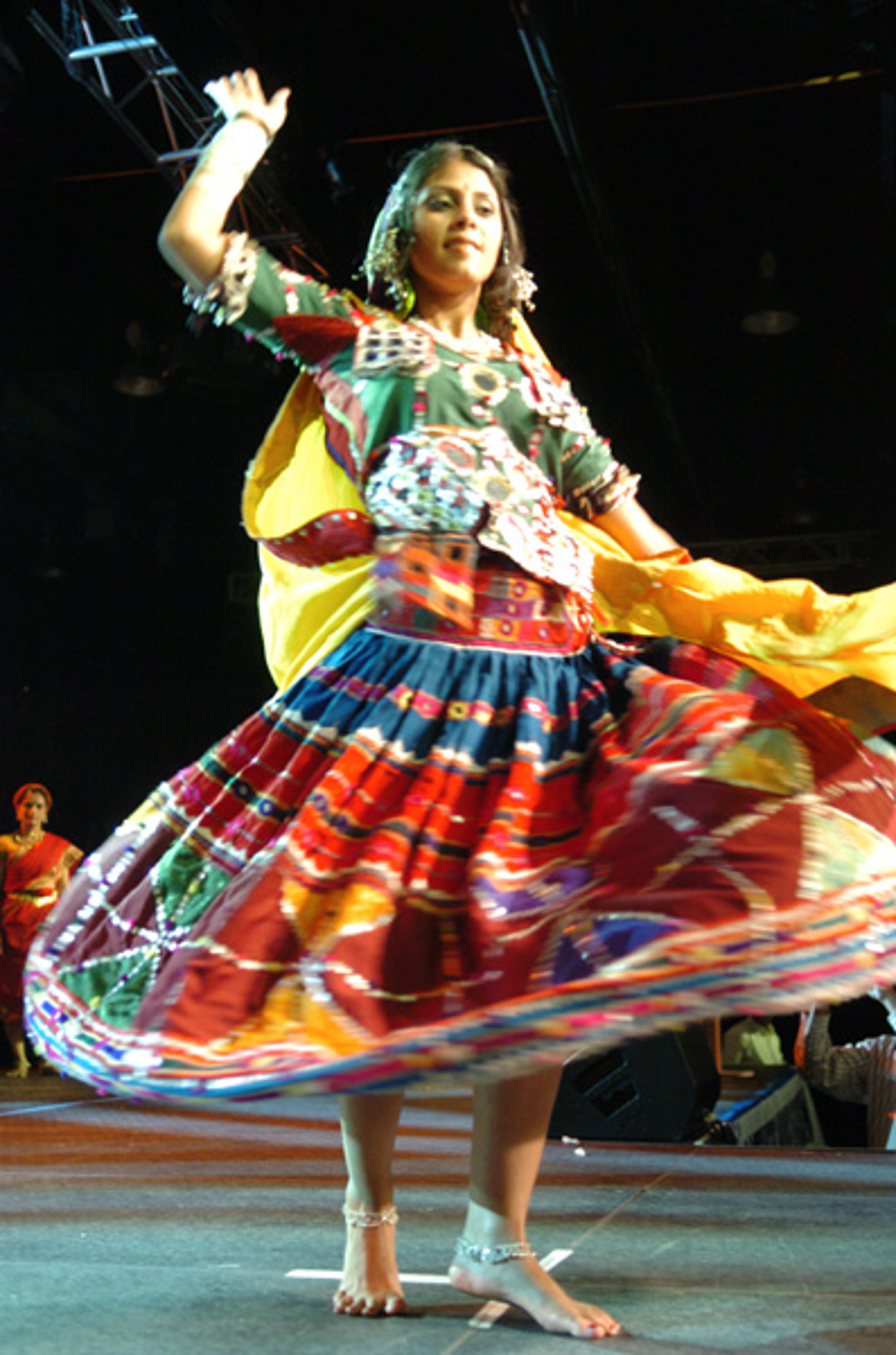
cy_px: 678
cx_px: 448
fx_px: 1689
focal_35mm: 45
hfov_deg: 29.7
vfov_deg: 43.7
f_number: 2.8
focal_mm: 30
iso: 800
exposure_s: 1/100
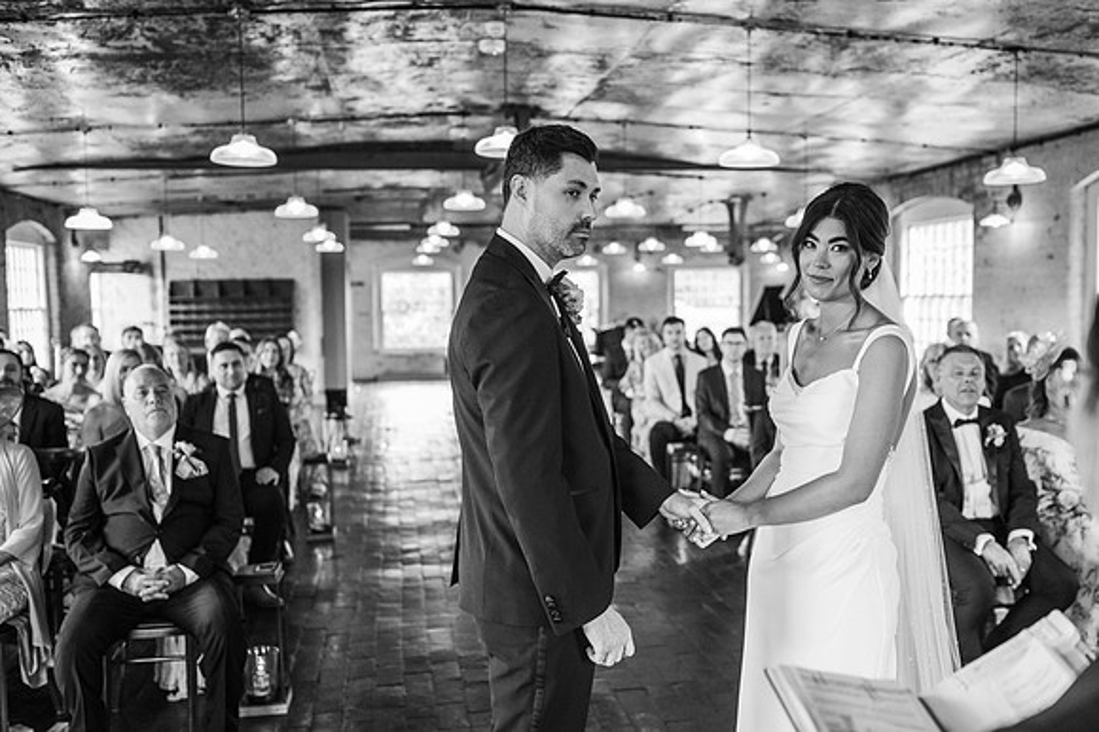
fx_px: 1068
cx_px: 550
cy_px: 366
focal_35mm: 35
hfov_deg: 54.5
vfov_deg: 37.8
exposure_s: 1/200
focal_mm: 35
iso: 1600
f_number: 2.5
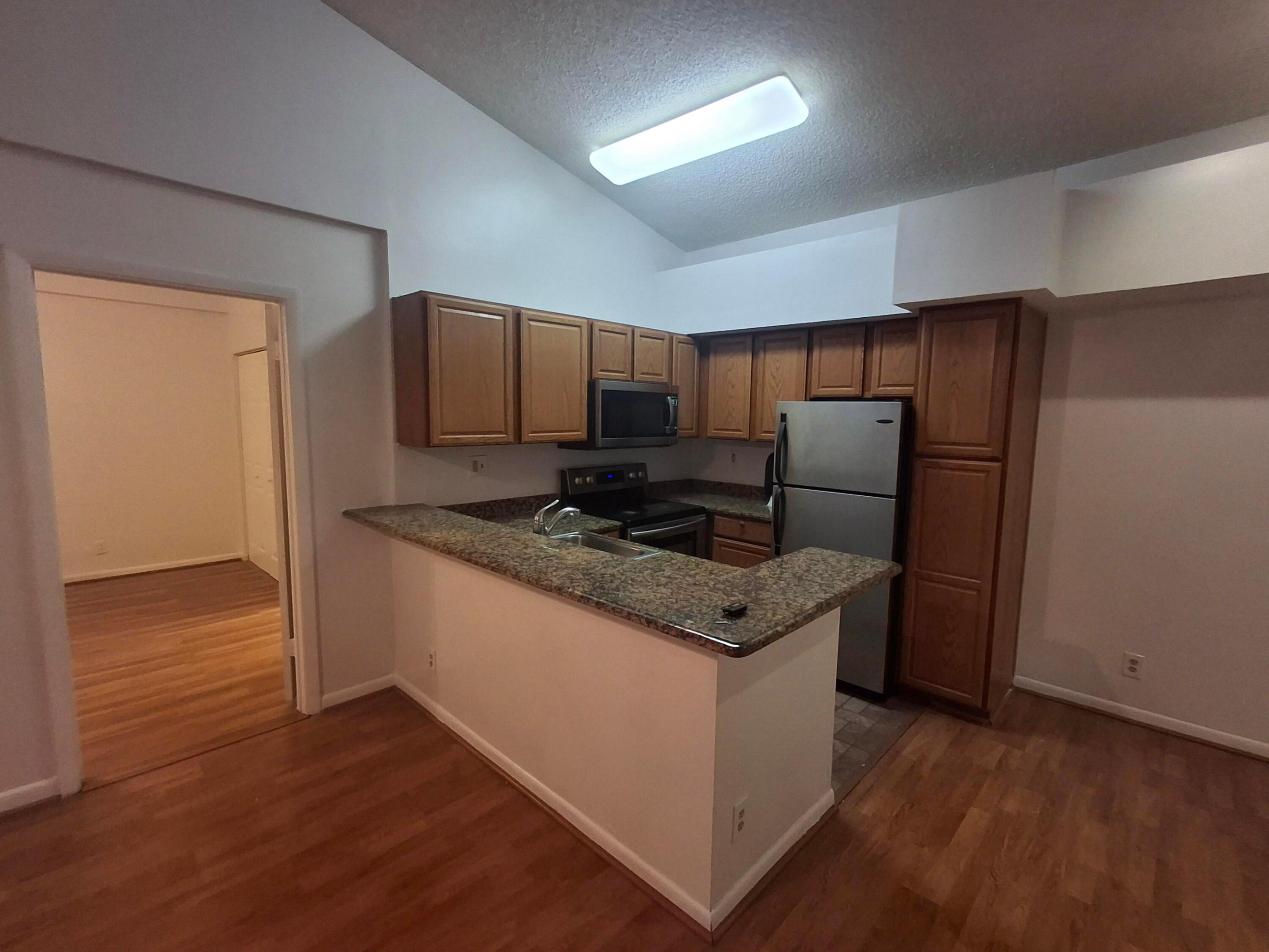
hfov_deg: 94.5
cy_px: 476
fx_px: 587
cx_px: 634
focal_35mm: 16
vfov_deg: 78.1
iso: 125
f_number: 2.2
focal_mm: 1.64
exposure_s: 1/40
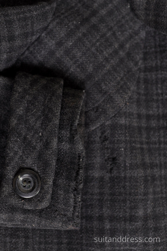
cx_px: 84
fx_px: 334
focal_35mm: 48
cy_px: 126
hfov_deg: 28.1
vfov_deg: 41.1
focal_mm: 32
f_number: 4
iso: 200
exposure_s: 1/6
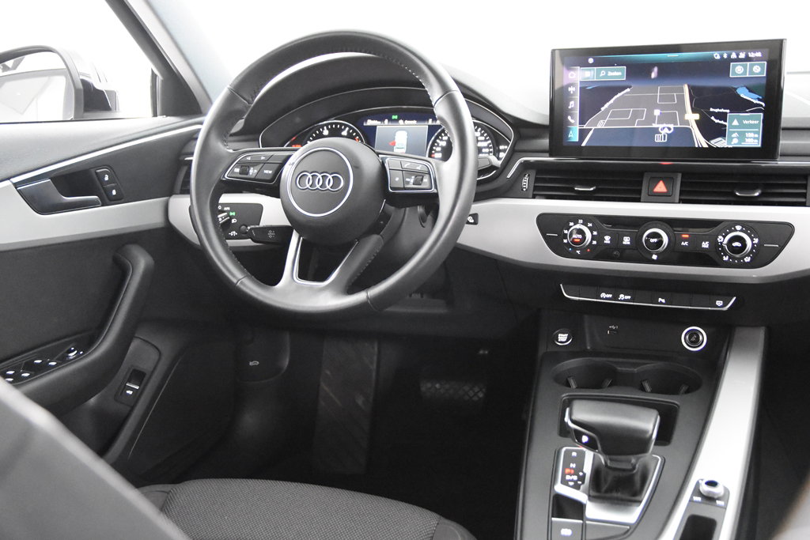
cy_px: 270
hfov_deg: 49.5
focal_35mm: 39
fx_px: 878
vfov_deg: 34.2
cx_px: 405
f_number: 3.2
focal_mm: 26
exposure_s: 1/40
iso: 10000
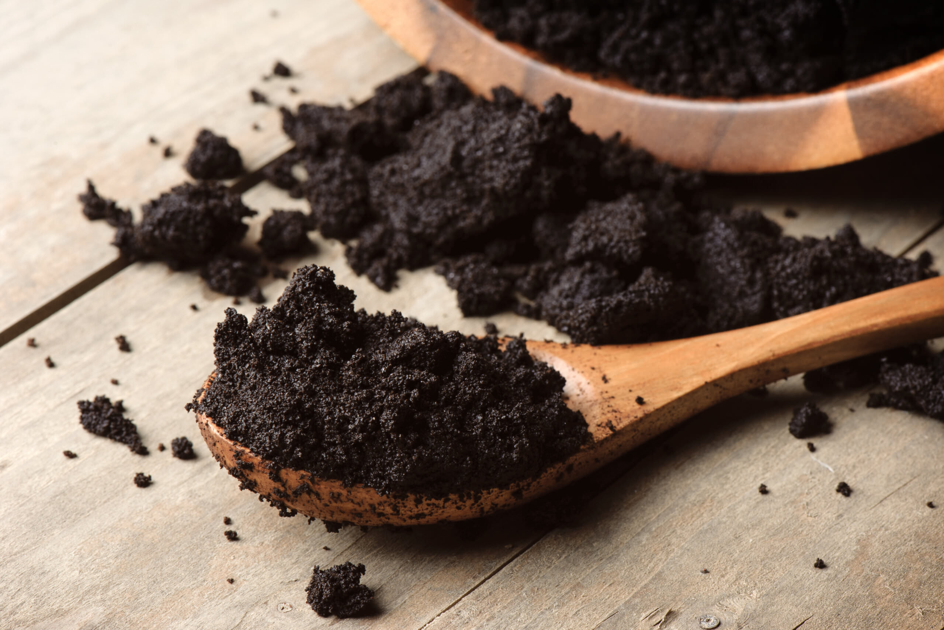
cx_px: 472
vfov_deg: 13.0
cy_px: 315
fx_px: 2753
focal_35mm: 105
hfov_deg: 19.5
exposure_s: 1/125
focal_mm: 105
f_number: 18
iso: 200
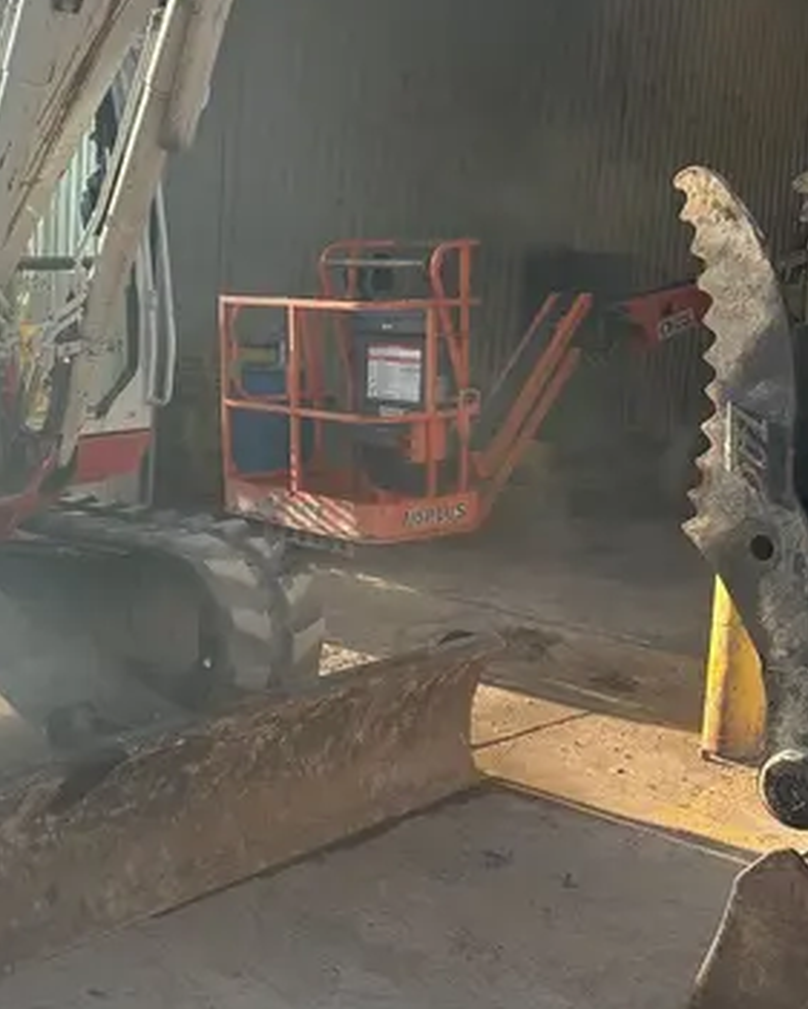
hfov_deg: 28.3
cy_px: 476
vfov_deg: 35.3
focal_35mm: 53
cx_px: 236
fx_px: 1584
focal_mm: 5.96
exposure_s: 1/1220
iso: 50
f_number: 1.6
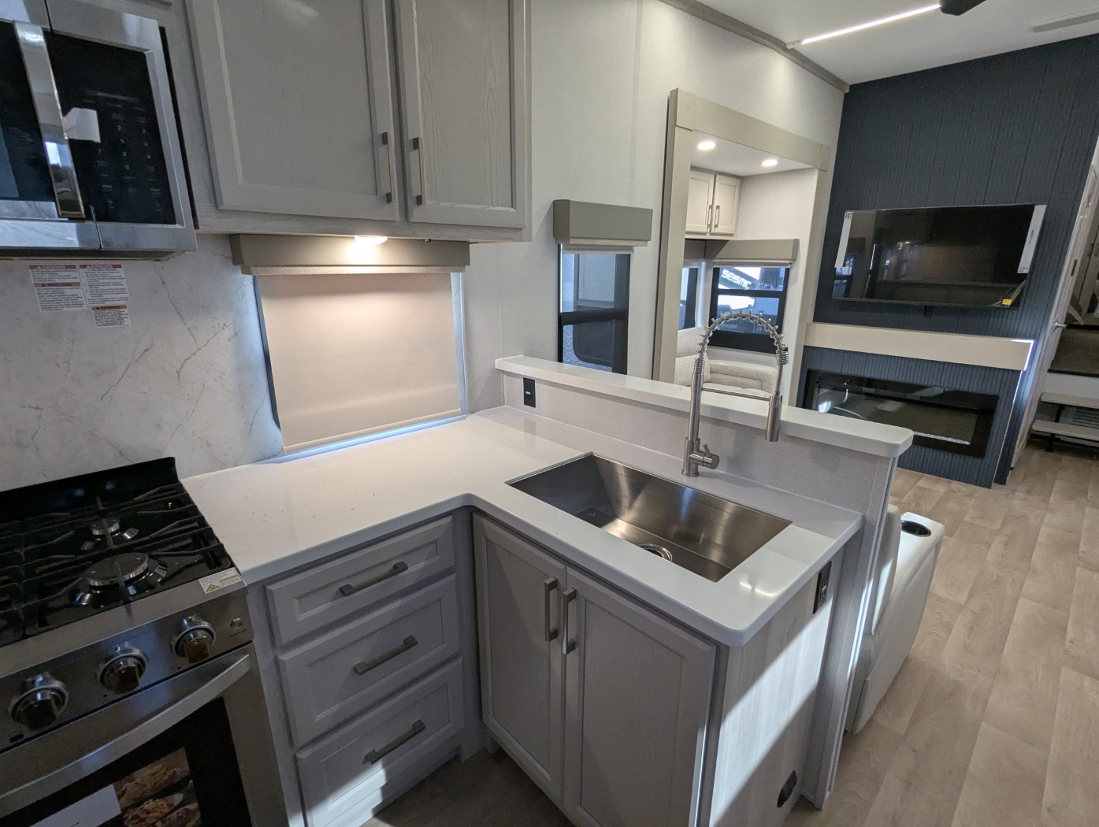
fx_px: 509
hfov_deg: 94.4
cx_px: 550
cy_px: 414
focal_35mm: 16
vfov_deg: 78.2
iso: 219
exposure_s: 1/64.9
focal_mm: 2.35
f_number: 2.2
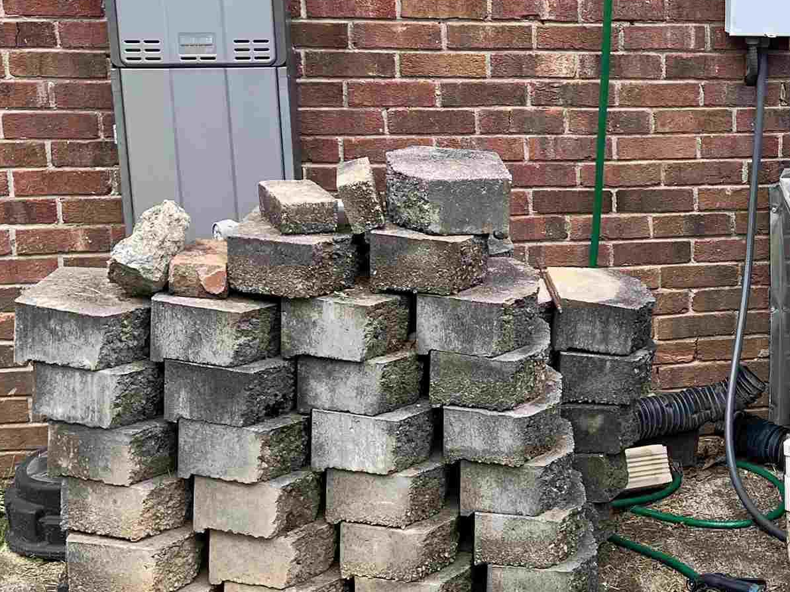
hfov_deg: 27.2
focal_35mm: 67
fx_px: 1529
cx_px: 811
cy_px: 287
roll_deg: -0.6
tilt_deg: -14.2
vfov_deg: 21.9
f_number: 1.5
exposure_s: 1/763
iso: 50
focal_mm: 5.7
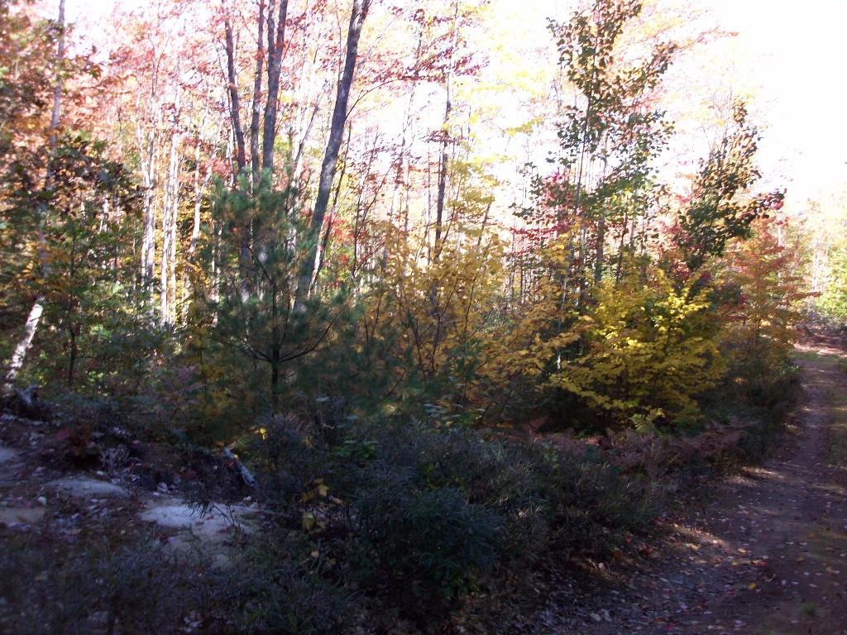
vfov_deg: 41.8
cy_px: 318
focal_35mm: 34
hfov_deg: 54.0
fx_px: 832
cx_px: 424
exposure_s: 1/112
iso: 64
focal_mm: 5.7
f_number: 2.8
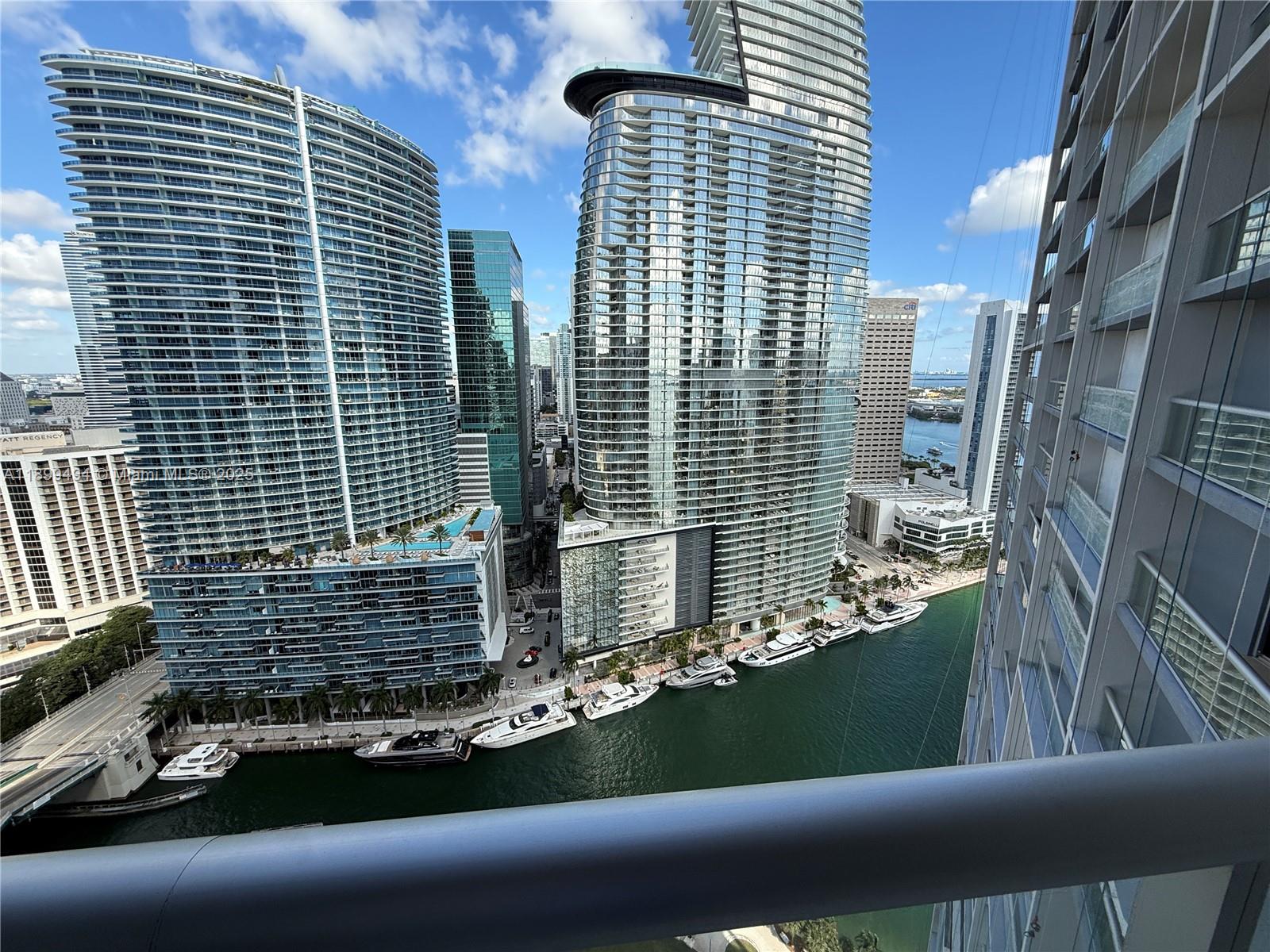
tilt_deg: -12.3
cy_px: 476
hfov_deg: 102.1
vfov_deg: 85.7
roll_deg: -0.6
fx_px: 514
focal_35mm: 14
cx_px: 635
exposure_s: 1/1087
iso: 50
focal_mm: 2.22
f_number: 2.2
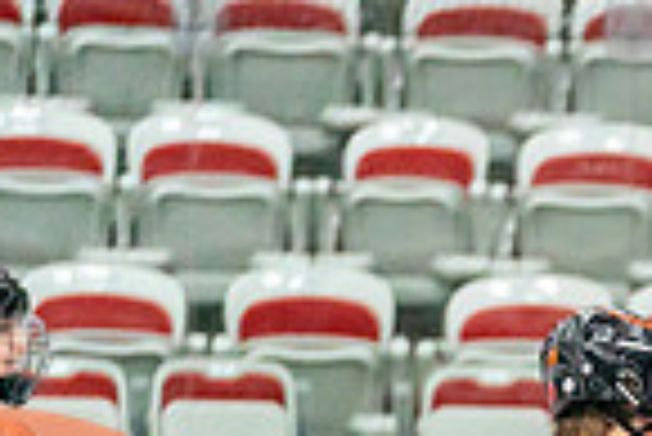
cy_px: 726
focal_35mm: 592
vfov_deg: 2.3
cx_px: 1025
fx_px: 10732
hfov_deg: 3.5
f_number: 2.8
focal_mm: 140
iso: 3200
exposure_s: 1/1250
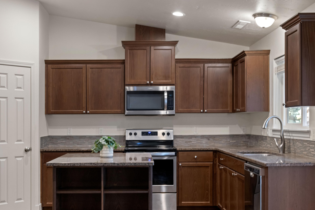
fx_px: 429
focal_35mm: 49
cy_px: 124
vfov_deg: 27.5
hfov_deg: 40.3
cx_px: 136
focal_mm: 38
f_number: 8
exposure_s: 1/1.67
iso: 200
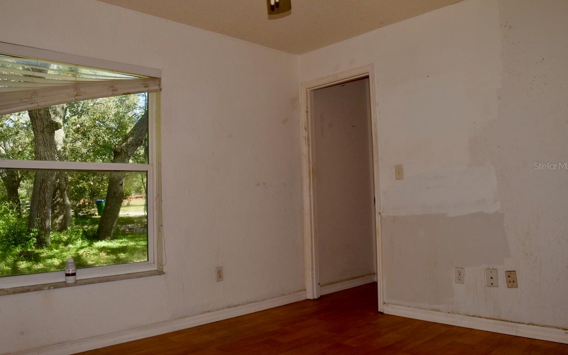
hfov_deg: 66.5
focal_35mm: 28
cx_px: 288
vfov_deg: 44.5
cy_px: 166
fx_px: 433
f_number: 10
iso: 400
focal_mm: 18
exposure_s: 1/60
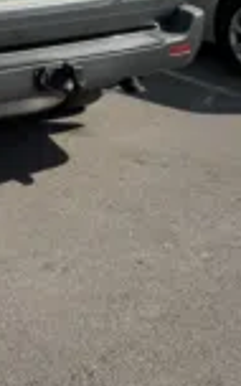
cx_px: -58
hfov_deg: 18.3
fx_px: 704
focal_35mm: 67
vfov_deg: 27.6
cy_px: -56
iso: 100
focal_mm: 6.76
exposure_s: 1/7353
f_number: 1.78
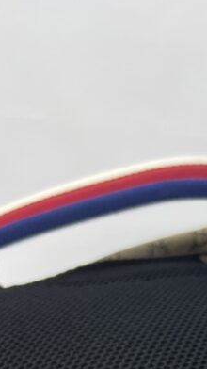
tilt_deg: -43.2
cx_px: 253
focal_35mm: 74
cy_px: 477
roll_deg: +2.4
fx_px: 723
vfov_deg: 24.9
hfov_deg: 15.6
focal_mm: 5.7
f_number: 1.5
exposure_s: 1/100
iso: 40
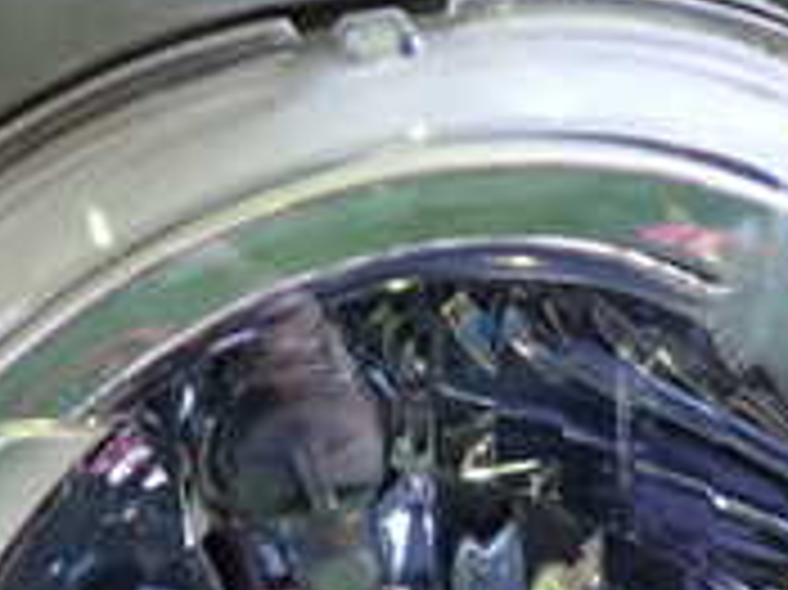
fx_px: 2343
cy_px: 730
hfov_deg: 19.1
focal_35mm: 103
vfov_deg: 13.9
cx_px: 329
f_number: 2.3
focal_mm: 5.4
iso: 500
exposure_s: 1/30
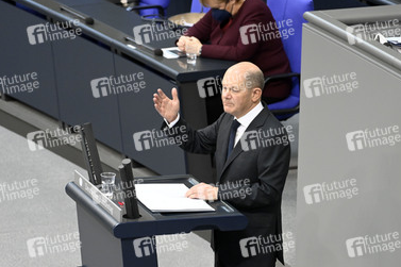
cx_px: 239
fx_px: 2928
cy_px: 112
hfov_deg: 7.8
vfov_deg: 5.2
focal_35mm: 263
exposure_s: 1/250
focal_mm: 220
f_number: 5.6
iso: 8000
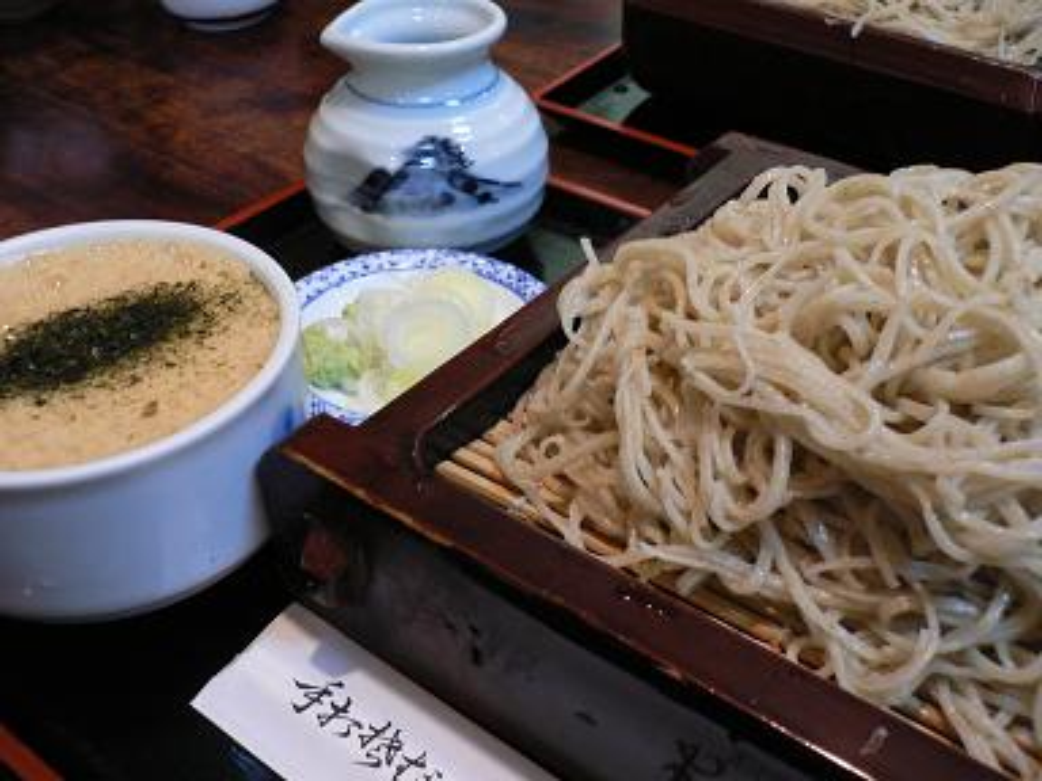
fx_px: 1054
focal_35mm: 35
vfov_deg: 40.7
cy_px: 390
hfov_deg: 52.6
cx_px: 521
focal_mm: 5.8
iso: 200
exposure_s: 1/8
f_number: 2.8
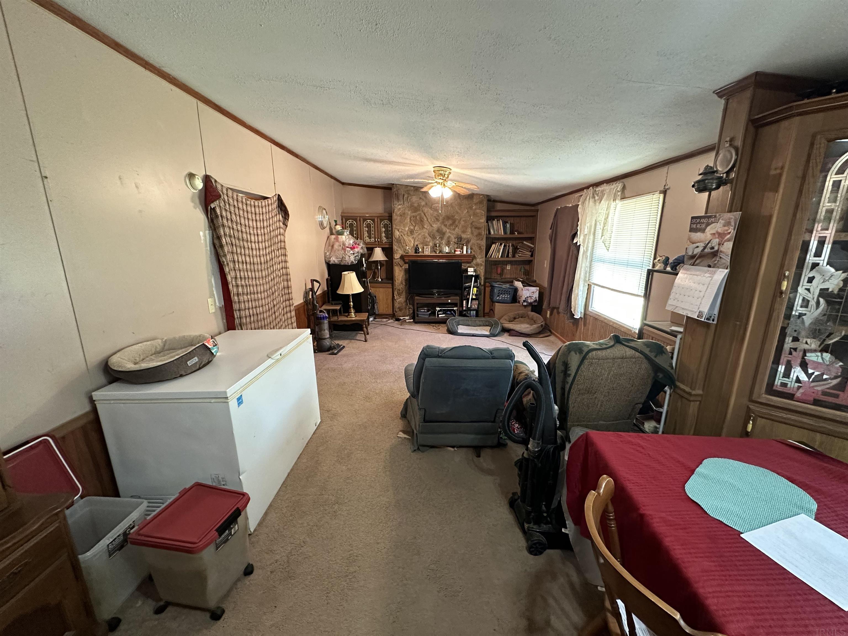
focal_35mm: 14
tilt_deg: -13.8
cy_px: 318
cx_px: 424
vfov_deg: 85.7
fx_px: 343
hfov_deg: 102.1
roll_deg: +0.2
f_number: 2.2
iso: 640
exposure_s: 1/60
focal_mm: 2.22
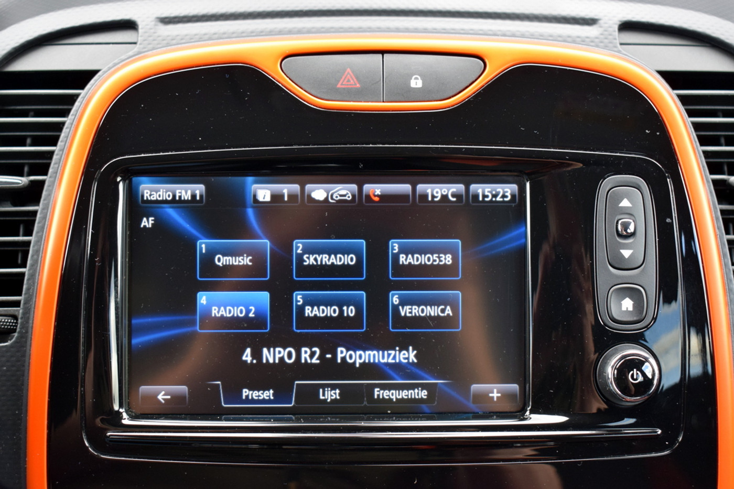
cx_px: 367
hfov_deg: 38.9
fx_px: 1040
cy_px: 244
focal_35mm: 51
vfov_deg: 26.5
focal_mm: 34
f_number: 4.5
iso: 900
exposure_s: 1/60
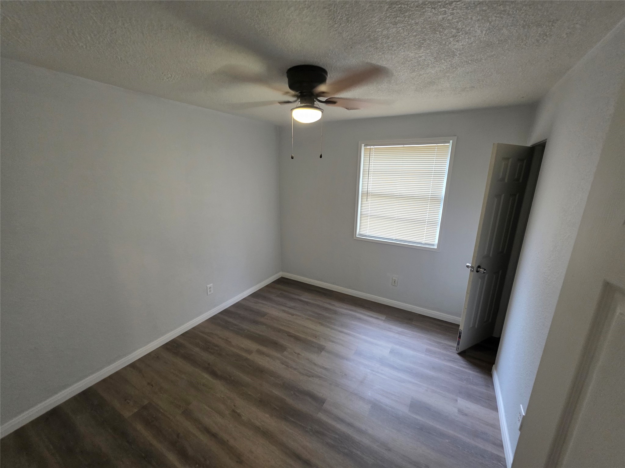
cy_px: 234
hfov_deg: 106.2
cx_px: 312
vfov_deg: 89.9
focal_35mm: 13
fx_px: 235
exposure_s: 1/60
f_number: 1.9
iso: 250
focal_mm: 2.2
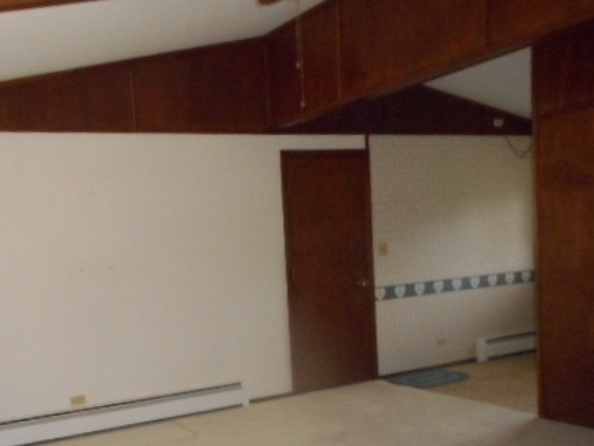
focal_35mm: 37
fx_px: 635
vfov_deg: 38.1
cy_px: 308
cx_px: 194
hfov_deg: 49.2
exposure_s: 1/25
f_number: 3.7
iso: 640
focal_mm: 4.5
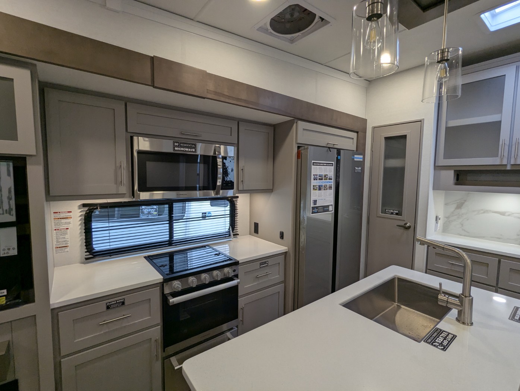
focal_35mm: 16
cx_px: 260
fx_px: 241
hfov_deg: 94.4
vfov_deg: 78.2
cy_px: 196
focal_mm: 2.35
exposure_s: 1/137
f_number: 2.2
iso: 94
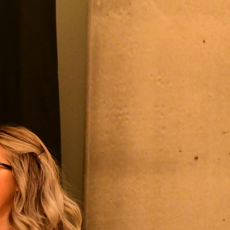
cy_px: 43
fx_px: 3533
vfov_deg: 3.7
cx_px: -207
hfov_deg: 3.7
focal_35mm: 470
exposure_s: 1/200
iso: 4500
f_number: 2.8
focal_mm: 105
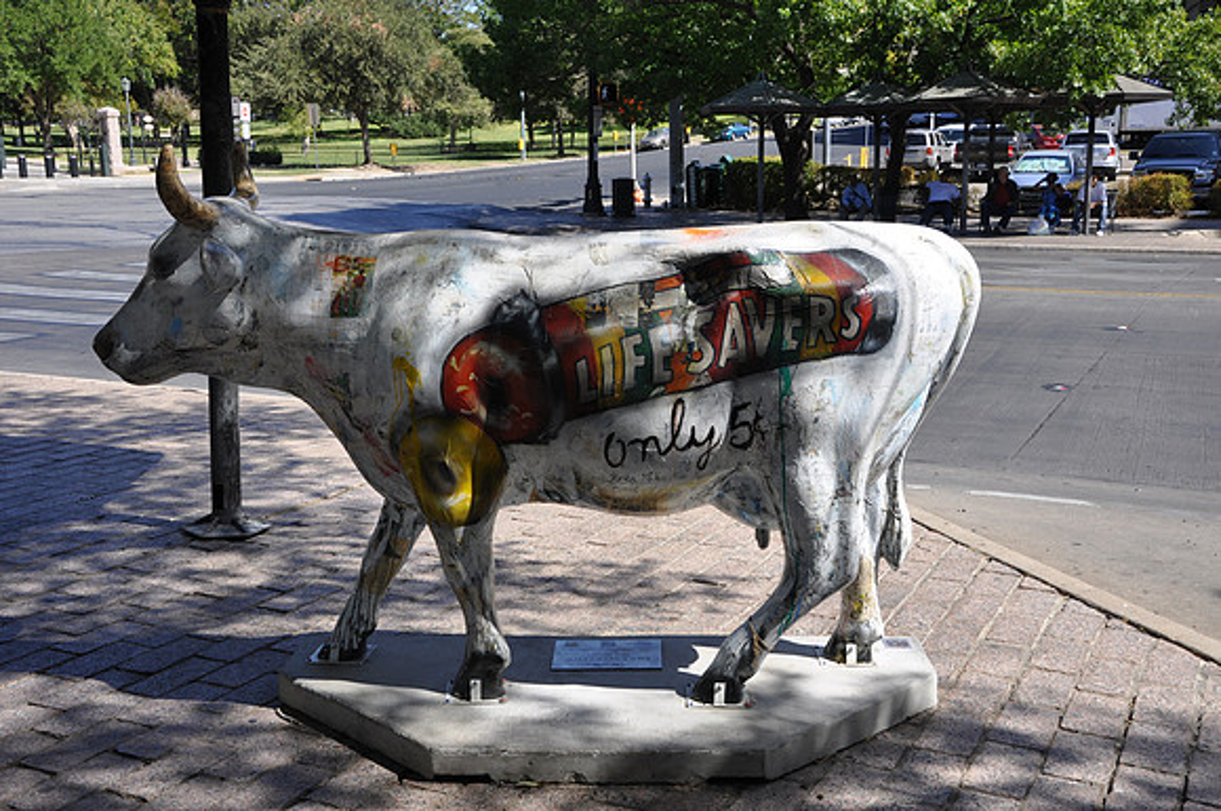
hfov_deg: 49.6
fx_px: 1321
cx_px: 610
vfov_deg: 34.1
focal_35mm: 39
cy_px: 406
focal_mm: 26
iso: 200
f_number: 9
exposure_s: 1/80
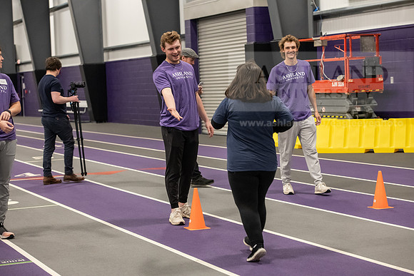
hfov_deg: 24.8
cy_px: 138
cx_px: 207
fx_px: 943
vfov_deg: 16.7
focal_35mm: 82
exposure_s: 1/200
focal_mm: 82
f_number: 4.5
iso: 5000
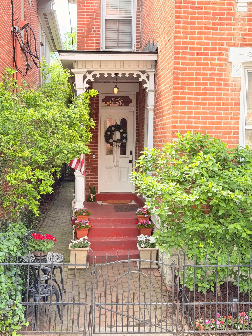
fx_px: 466
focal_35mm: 48
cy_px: 168
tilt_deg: -2.1
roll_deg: -0.9
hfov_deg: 30.3
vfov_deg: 39.7
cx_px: 126
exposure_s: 1/345
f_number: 1.78
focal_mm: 6.76
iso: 64
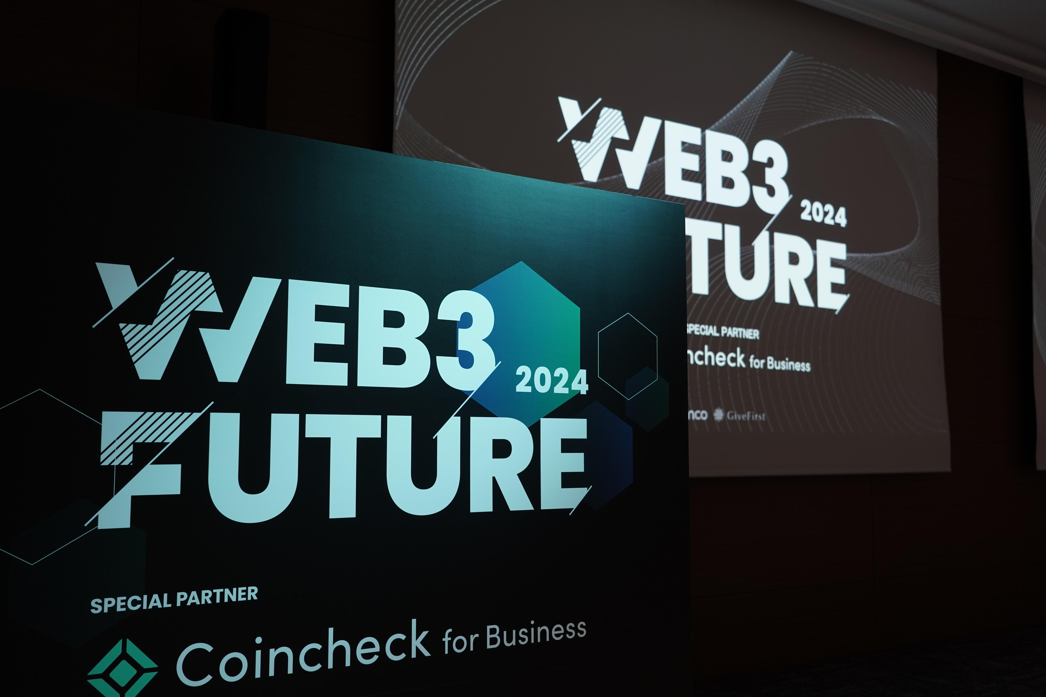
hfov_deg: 51.9
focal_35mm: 37
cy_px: 348
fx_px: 1075
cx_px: 523
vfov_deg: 35.9
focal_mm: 37
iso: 400
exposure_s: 1/40
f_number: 5
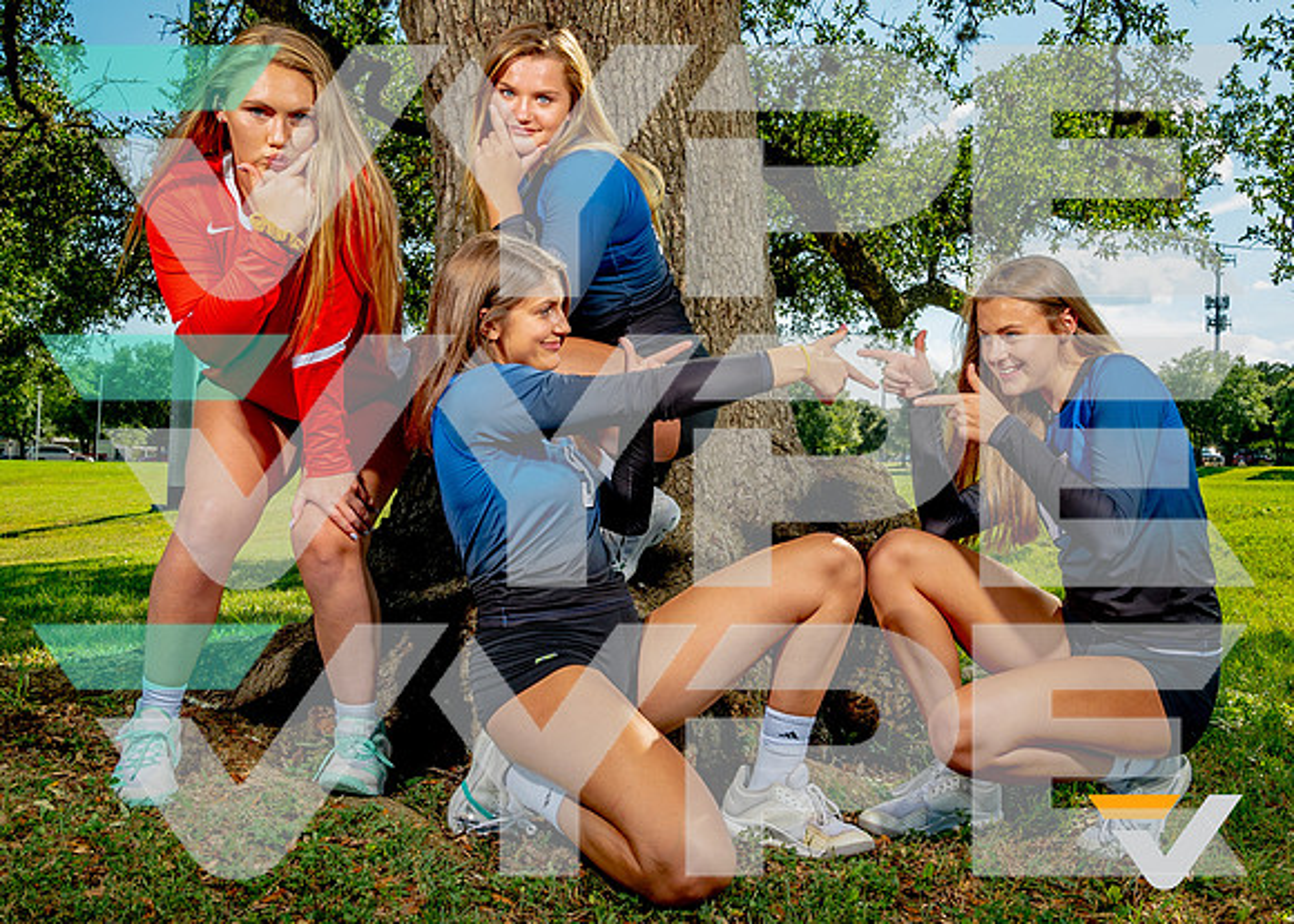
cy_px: 470
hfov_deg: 46.4
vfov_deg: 34.1
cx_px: 726
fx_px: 1506
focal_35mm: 41
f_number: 8
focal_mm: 26
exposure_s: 1/125
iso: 100
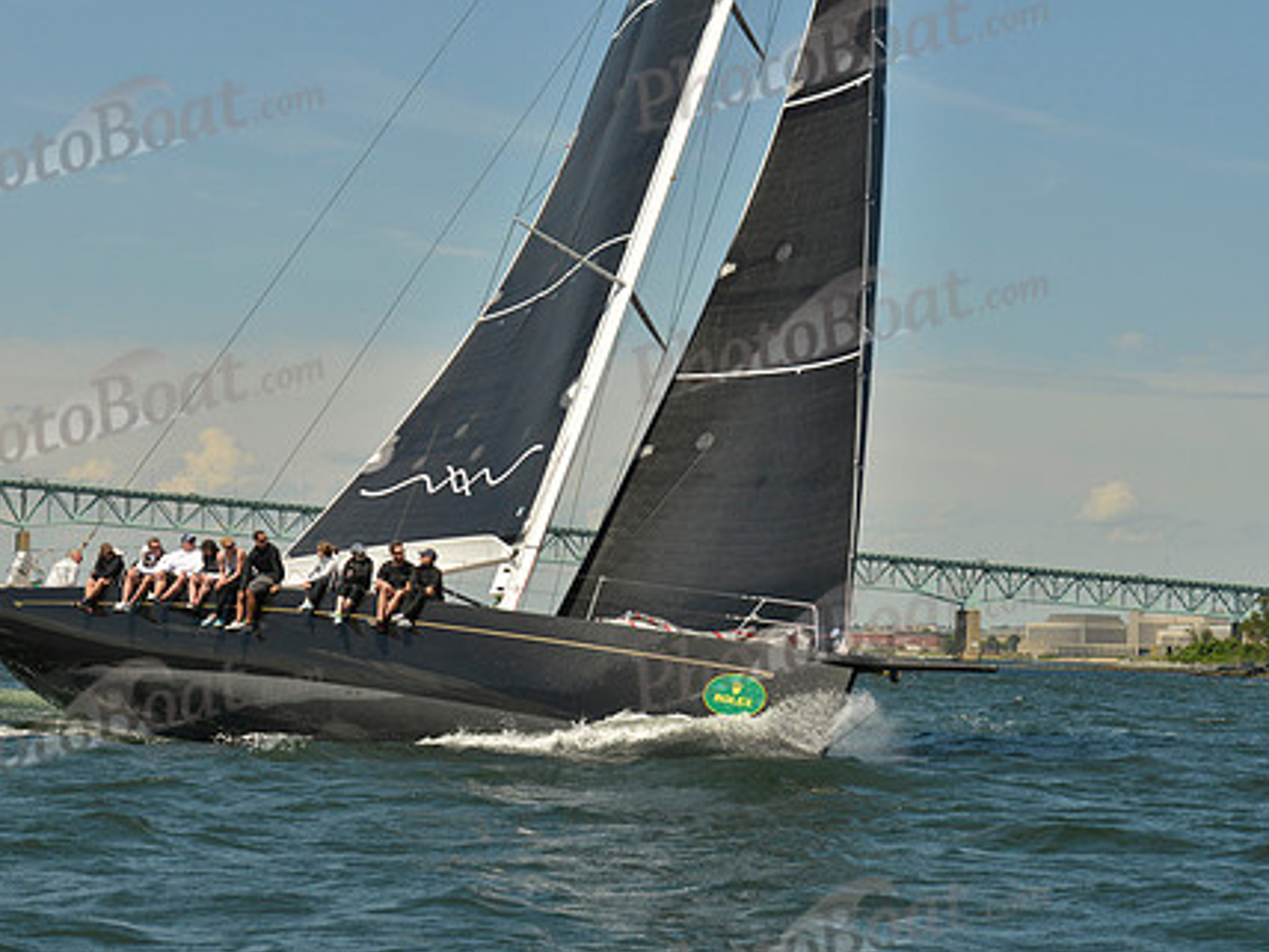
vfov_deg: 11.1
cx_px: 480
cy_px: 523
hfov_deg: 14.8
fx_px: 4876
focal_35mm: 133
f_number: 9
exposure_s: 1/1600
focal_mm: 102
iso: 280
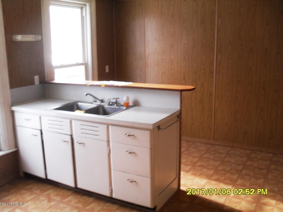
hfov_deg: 52.6
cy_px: 106
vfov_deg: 40.7
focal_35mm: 35
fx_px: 286
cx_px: 142
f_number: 3.2
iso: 100
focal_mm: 6.3
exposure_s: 1/60
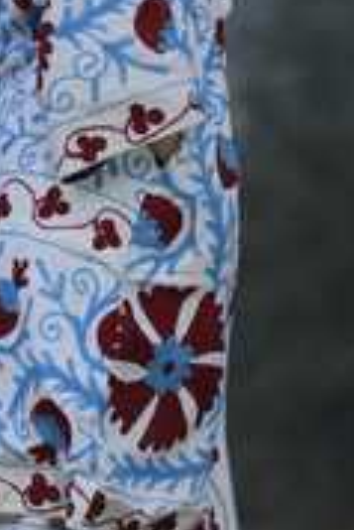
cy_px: 240
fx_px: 3695
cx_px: 80
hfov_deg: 5.5
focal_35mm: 251
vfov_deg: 8.2
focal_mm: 85
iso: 640
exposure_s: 1/250
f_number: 2.5
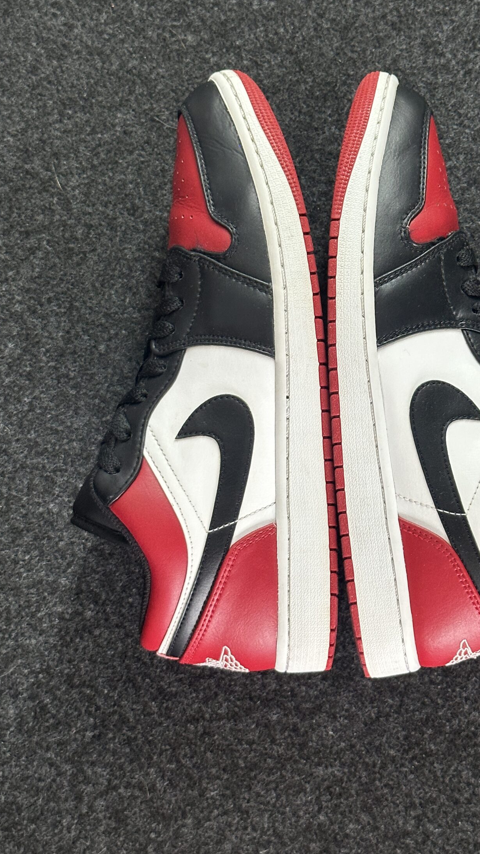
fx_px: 1381
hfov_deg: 19.6
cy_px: 402
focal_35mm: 61
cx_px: 337
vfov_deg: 34.3
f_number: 1.78
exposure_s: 1/50
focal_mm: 6.86
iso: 250
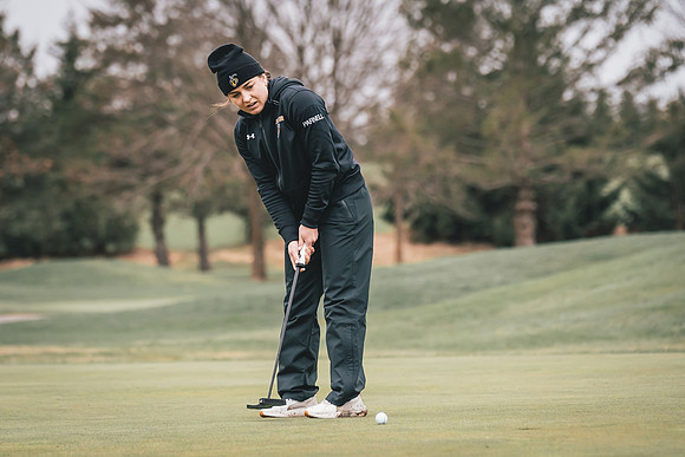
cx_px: 309
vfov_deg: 7.3
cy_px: 212
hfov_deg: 10.9
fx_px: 3578
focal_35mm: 188
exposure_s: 1/2500
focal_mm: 113
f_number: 2.8
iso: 800
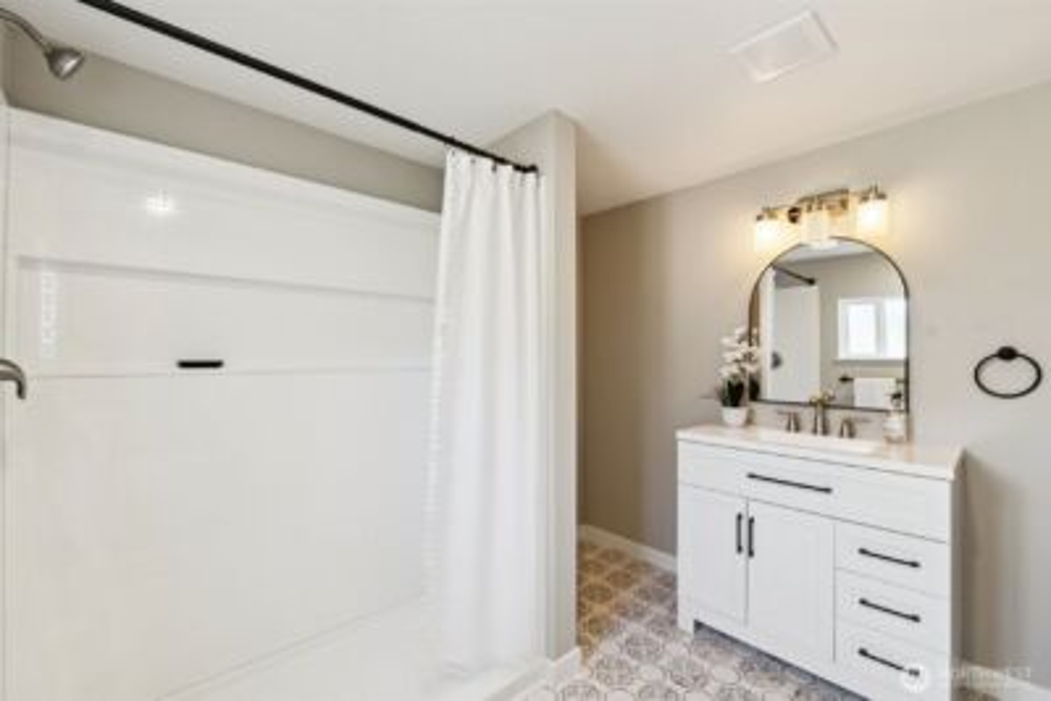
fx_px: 438
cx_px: 526
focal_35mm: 15
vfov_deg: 77.4
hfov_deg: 100.4
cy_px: 350
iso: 250
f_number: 9
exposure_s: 1/5
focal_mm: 10
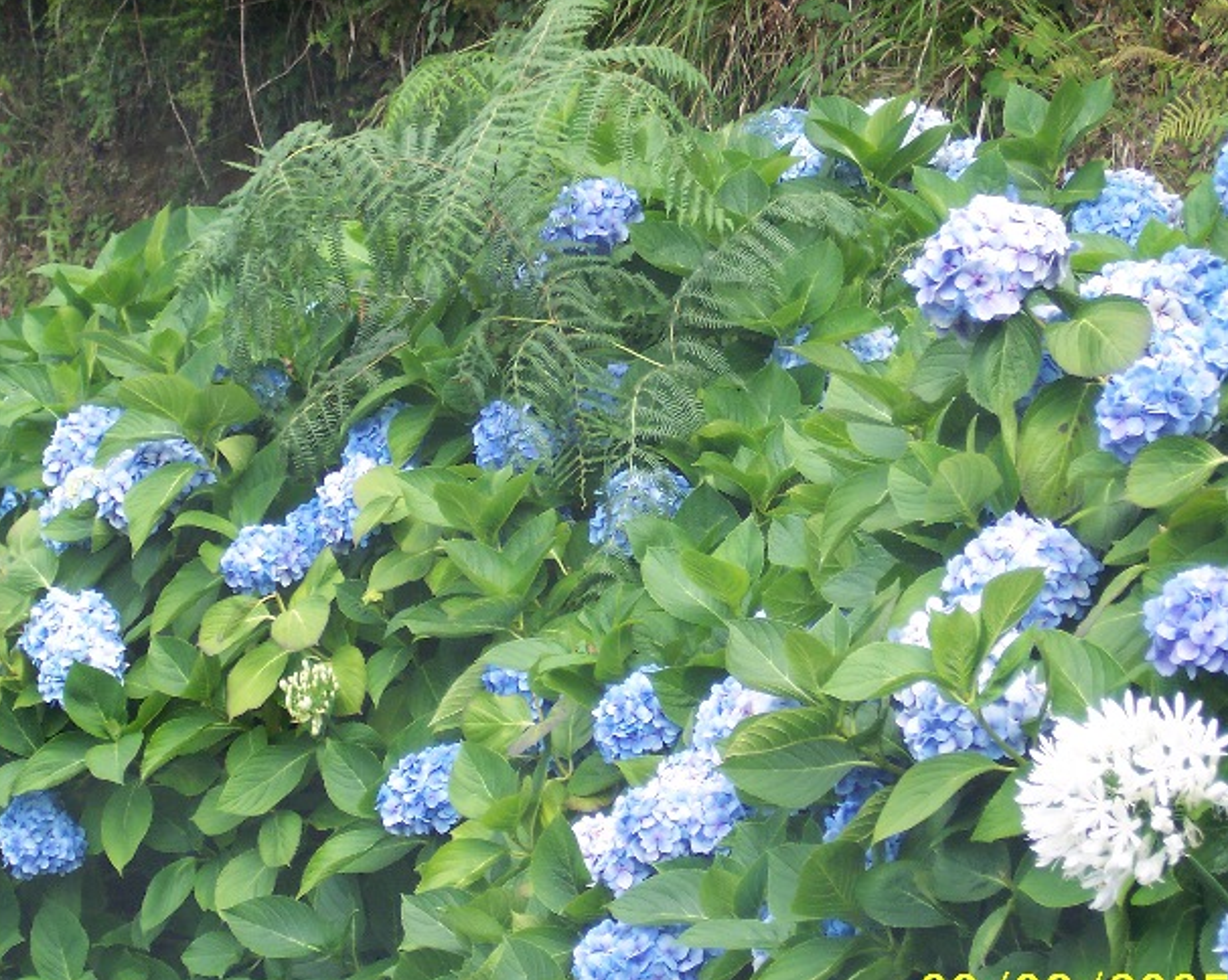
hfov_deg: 13.1
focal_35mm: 147
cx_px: 503
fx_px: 5339
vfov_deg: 10.5
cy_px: 543
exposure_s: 1/125
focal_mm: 24
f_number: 4.8
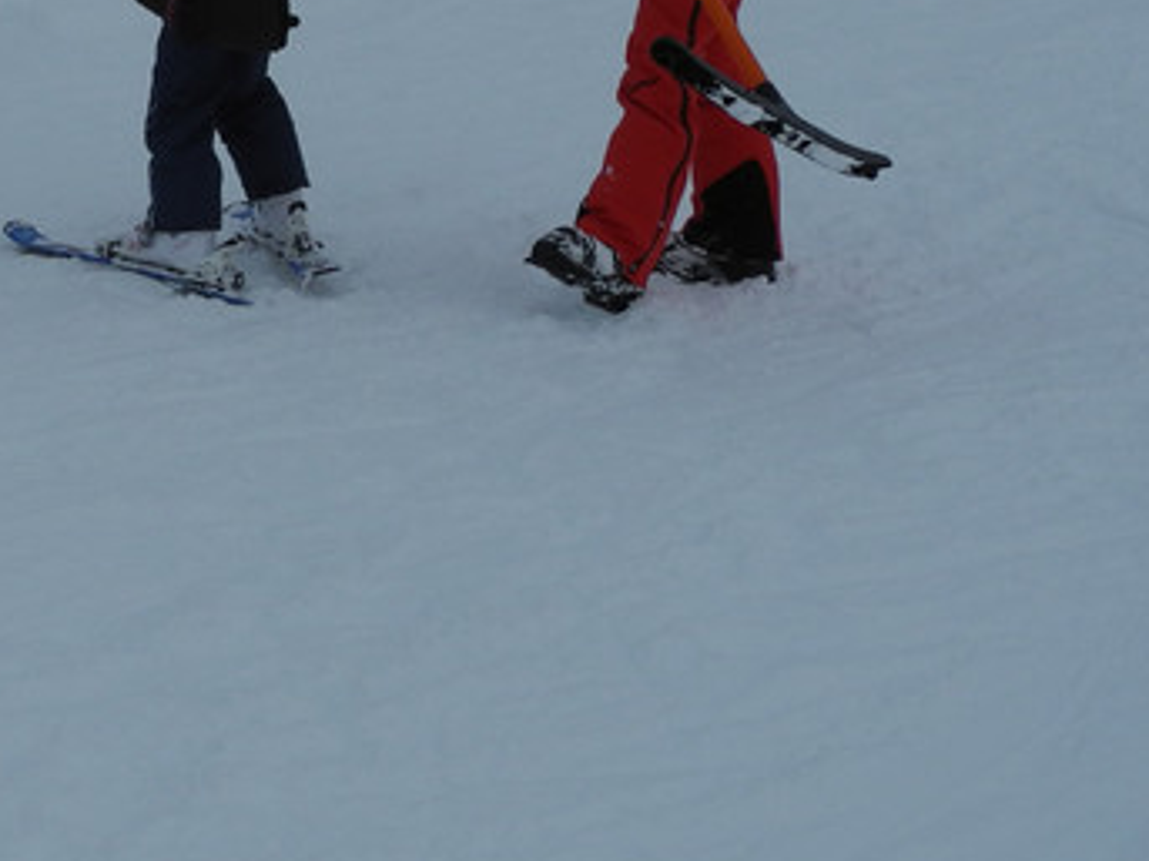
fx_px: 3650
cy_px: 111
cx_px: 0
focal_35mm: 110
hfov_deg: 17.5
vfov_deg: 13.4
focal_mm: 8.8
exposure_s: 1/800
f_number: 3.5
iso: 100
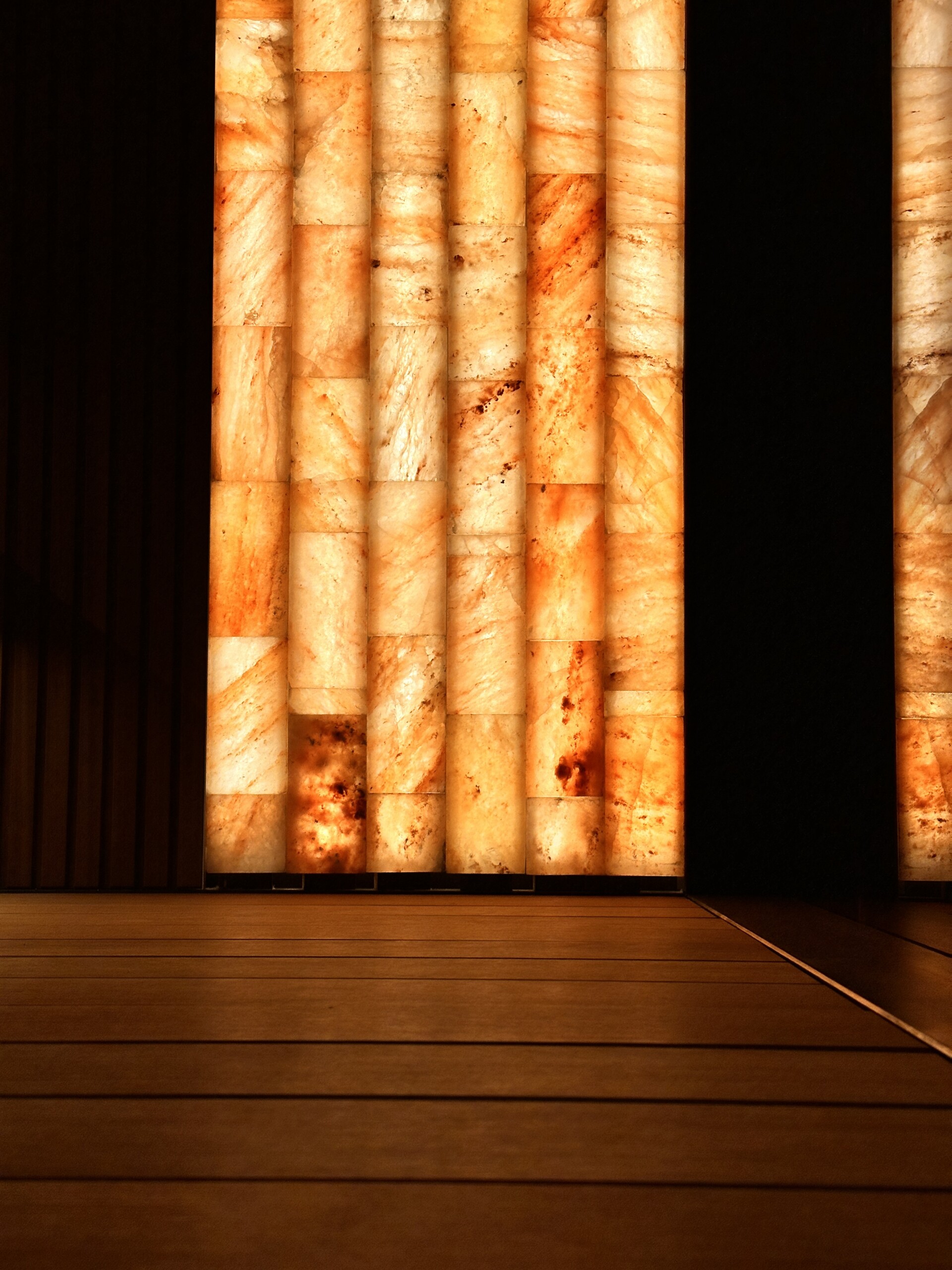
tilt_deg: +5.1
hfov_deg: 30.3
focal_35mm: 48
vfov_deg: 39.7
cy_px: 635
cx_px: 476
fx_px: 1760
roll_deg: -0.9
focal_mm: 6.86
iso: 64
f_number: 1.78
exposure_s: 1/1085
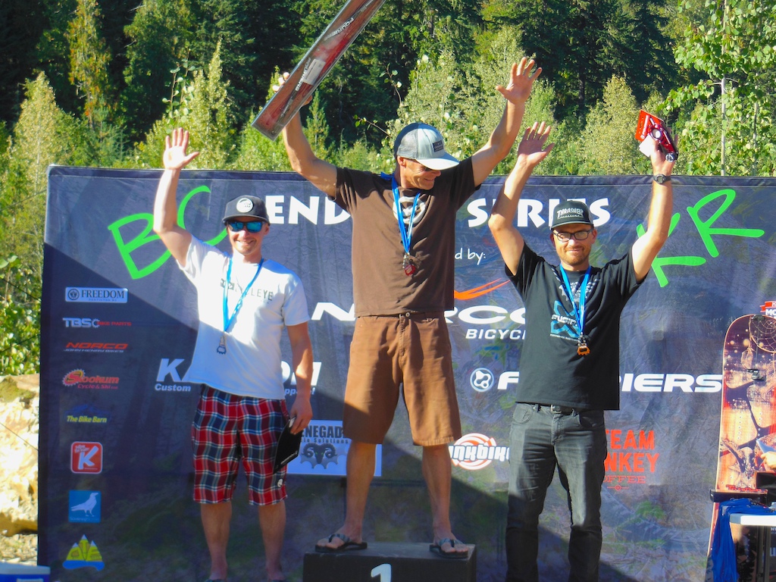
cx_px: 388
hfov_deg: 21.1
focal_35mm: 93
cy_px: 291
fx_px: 2085
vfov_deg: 15.9
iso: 125
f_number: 5.6
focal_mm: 16.5
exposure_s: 1/160
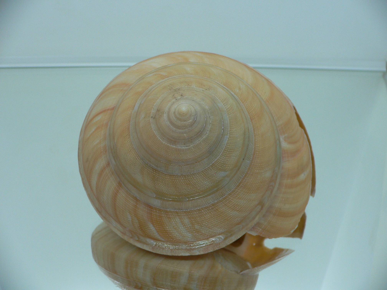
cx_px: 194
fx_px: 391
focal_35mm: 35
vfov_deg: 40.7
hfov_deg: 52.6
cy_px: 145
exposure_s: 1/60
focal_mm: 4.6
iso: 100
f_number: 2.8
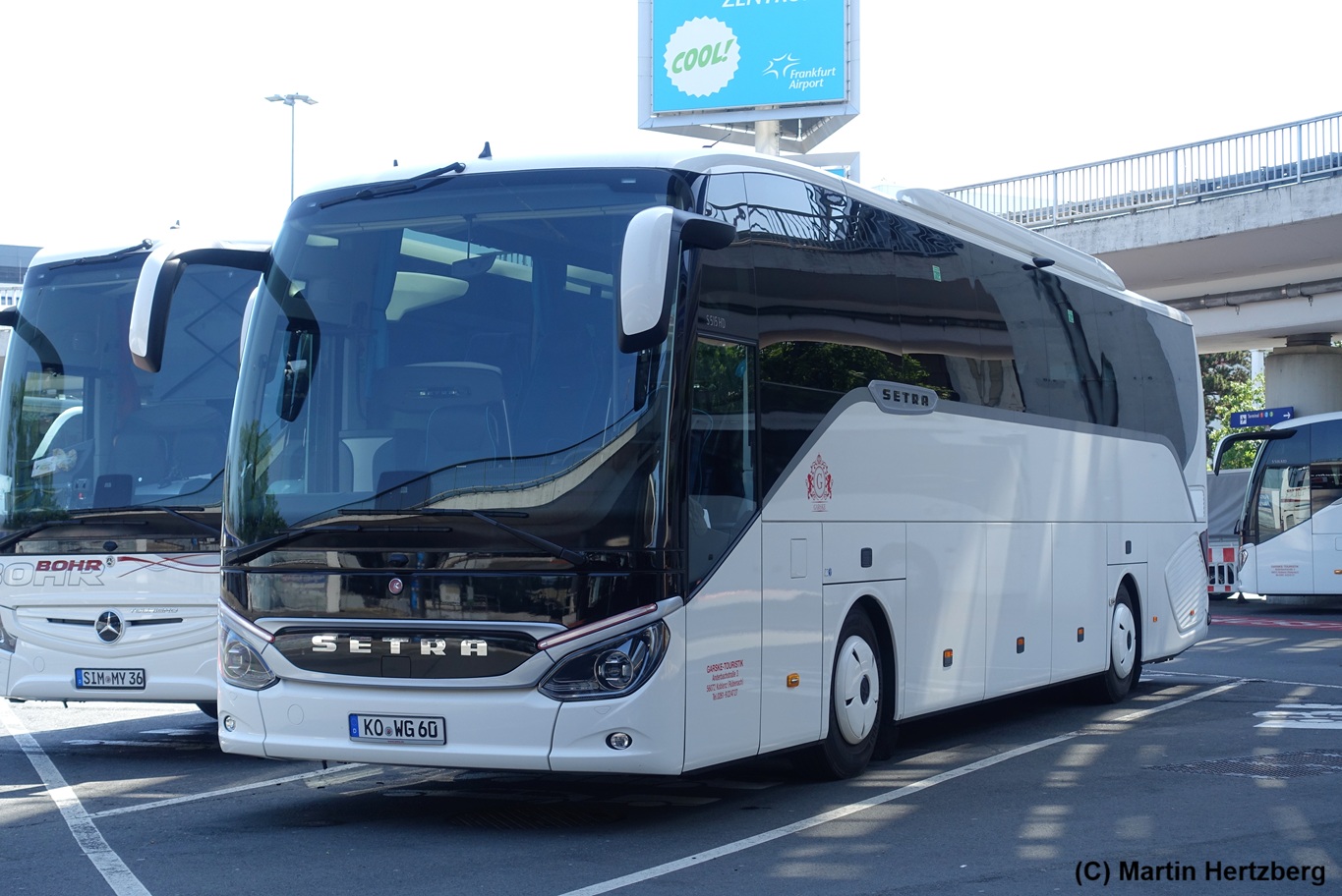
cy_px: 448
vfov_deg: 23.0
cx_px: 671
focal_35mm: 59
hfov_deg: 33.9
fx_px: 2201
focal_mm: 21.79
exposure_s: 1/250
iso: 125
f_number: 4
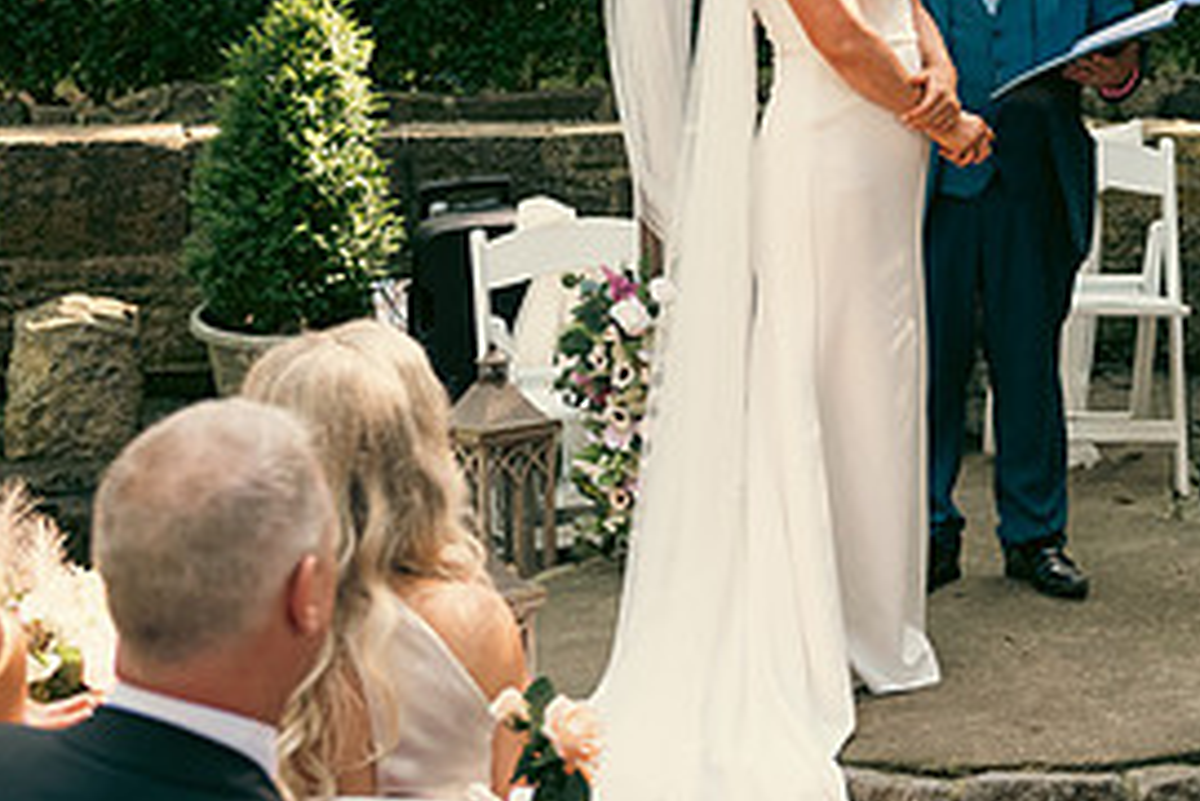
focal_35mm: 90
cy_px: 108
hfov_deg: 22.2
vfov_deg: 15.1
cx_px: 1045
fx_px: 3001
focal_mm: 42
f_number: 3.5
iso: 320
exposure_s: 1/160
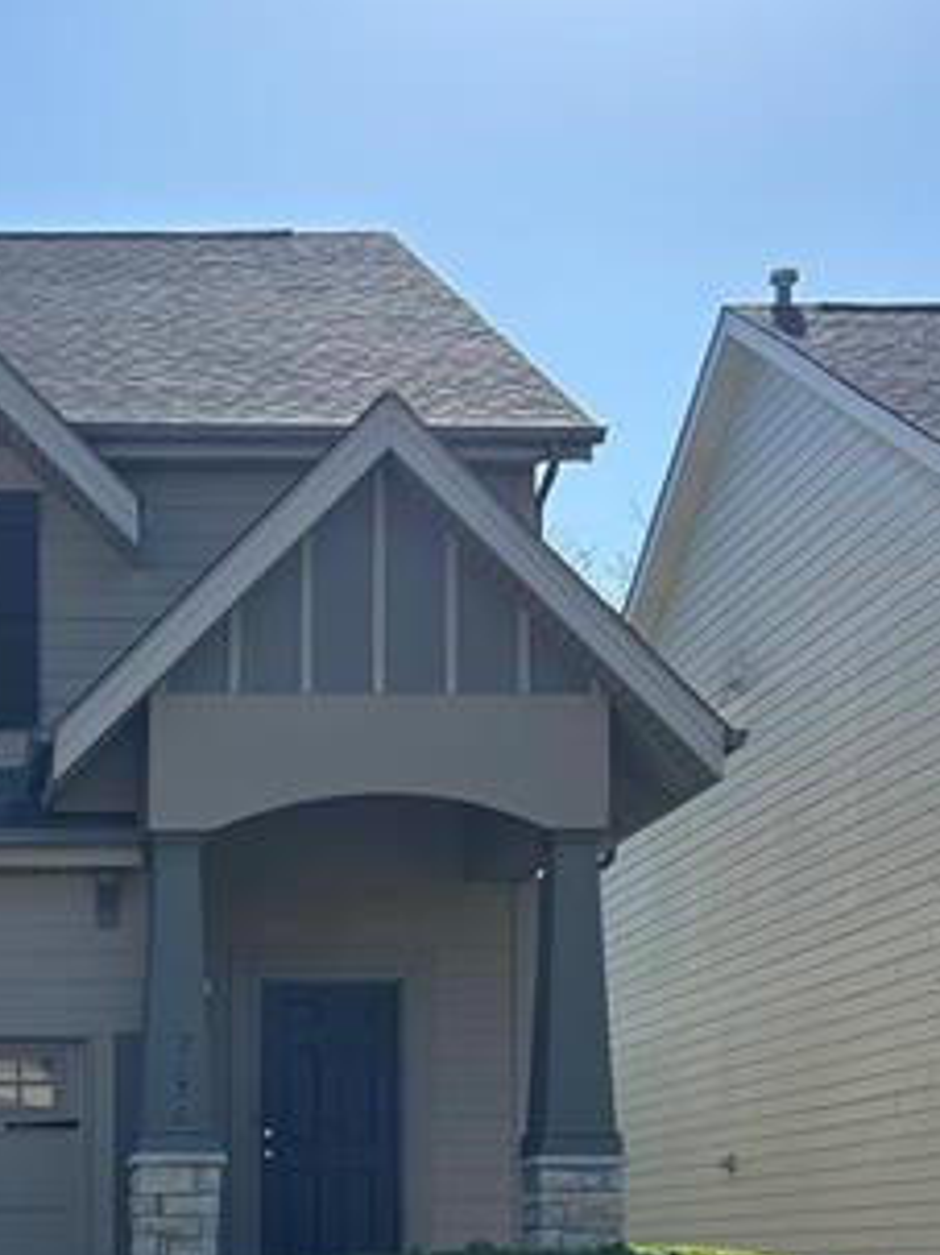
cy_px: 1243
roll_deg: +0.9
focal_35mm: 66
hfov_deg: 21.1
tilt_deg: +0.9
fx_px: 2391
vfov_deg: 27.7
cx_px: -99
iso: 50
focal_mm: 5.7
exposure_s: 1/3460
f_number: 1.5
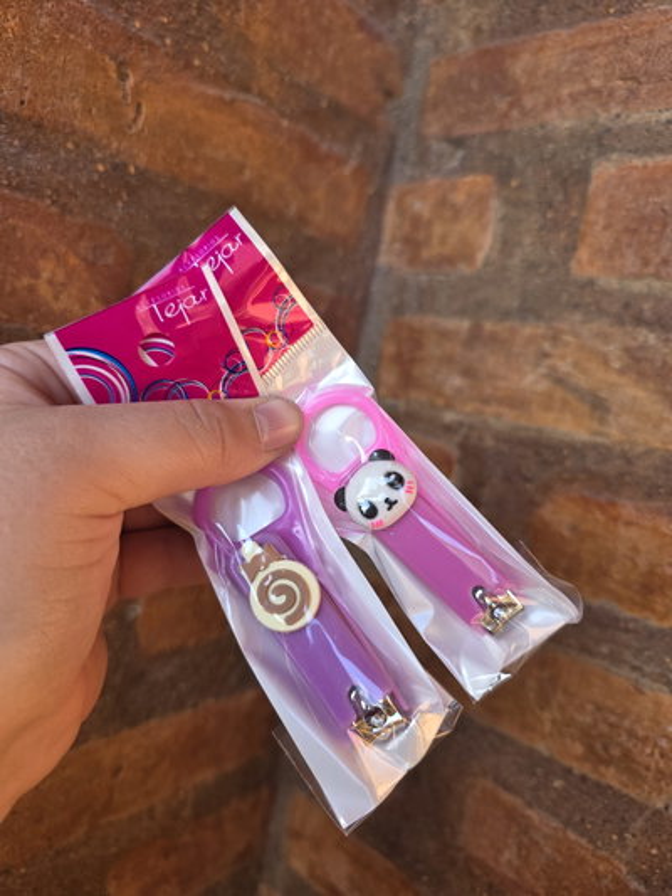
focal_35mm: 23
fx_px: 595
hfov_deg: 58.9
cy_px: 448
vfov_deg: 73.9
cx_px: 336
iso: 40
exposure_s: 1/180
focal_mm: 6.3
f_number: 1.7
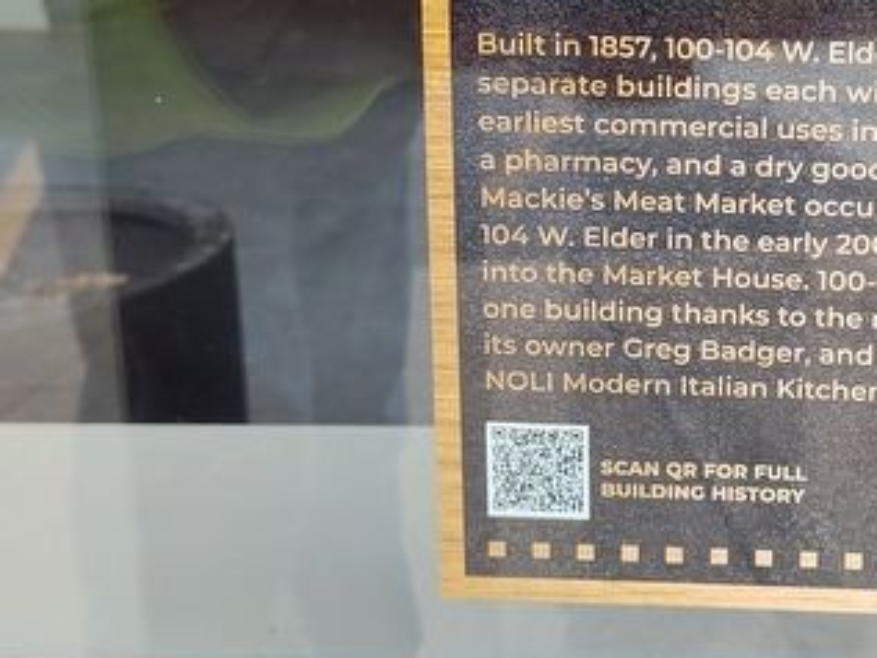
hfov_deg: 31.9
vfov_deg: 24.9
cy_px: 144
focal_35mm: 58
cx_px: 753
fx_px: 1470
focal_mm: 5.56
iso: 100
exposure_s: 1/354
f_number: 1.8
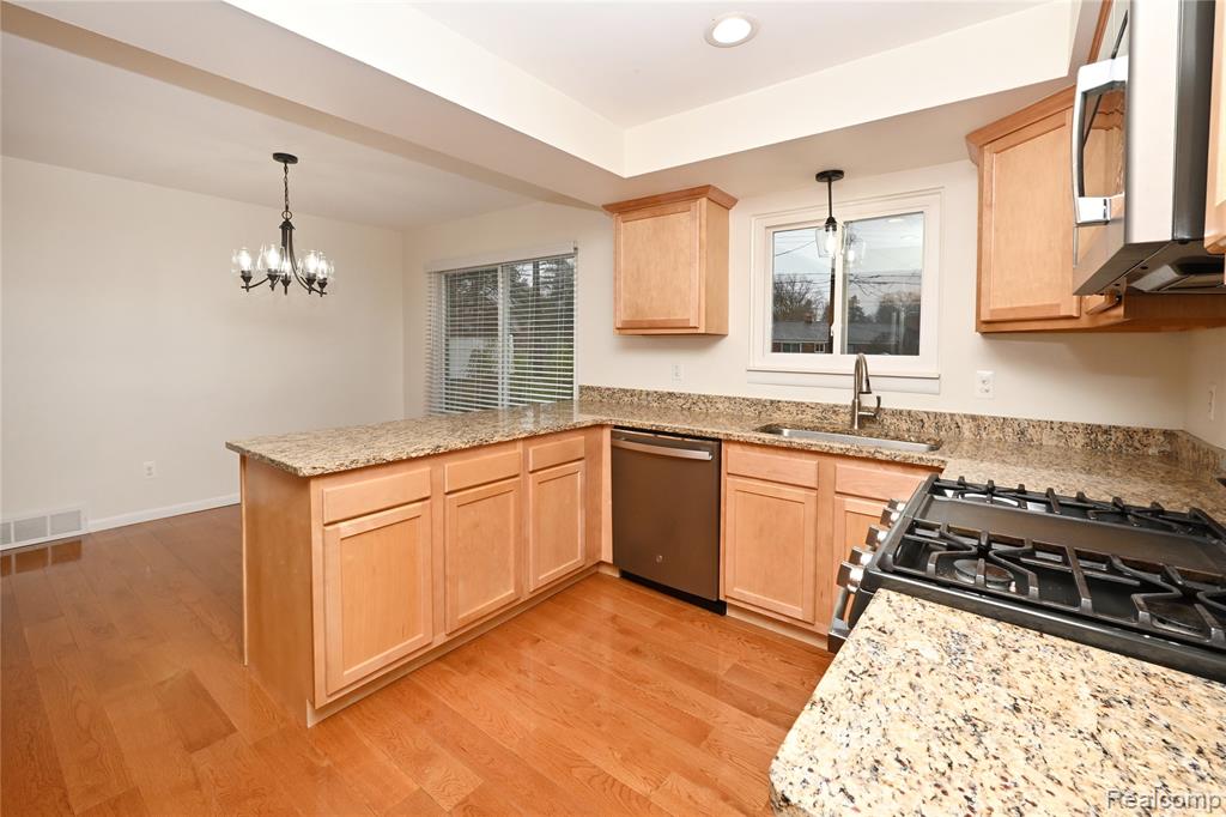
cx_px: 613
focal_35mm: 14
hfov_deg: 104.3
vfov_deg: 81.2
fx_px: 477
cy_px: 408
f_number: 13
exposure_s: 1/60
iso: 800
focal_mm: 14
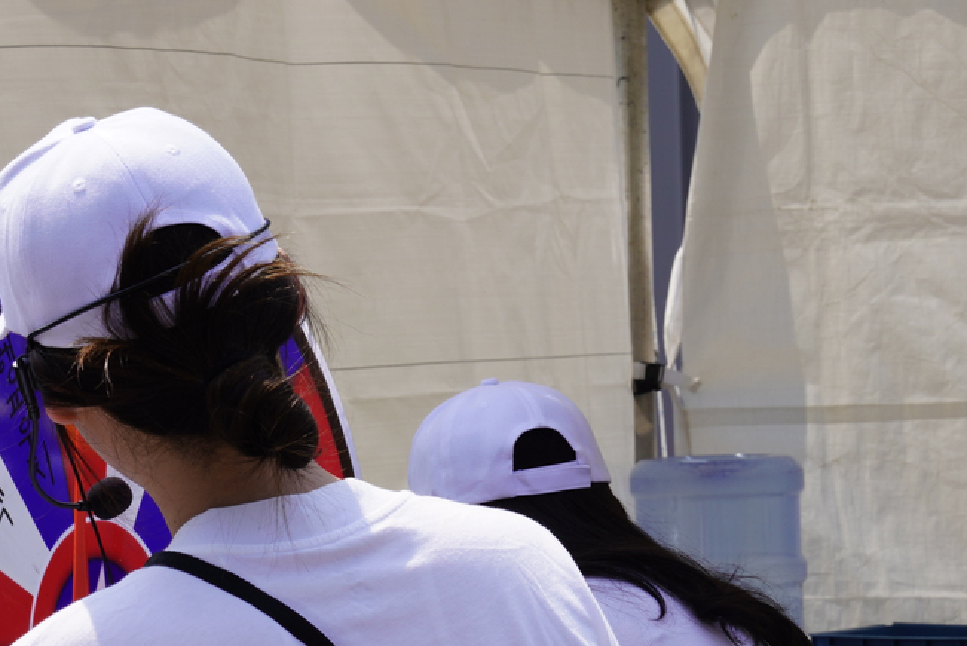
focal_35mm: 176
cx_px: 653
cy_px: 266
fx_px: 4731
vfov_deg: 7.8
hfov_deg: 11.7
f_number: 9
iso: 100
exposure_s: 1/125
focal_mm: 56
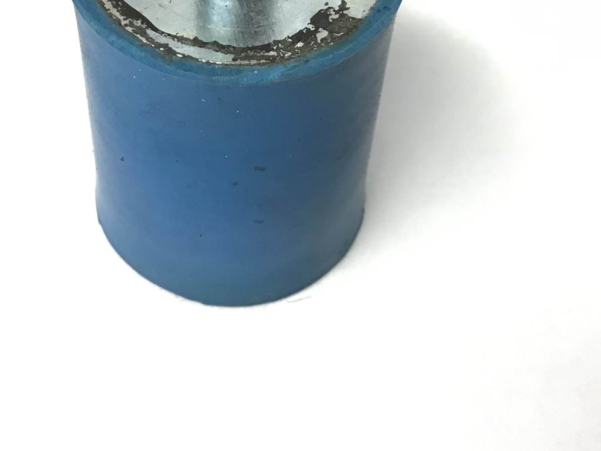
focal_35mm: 62
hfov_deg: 31.0
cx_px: 203
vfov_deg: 23.0
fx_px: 1077
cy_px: 38
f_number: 2.4
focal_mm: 3.3
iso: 64
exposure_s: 1/33
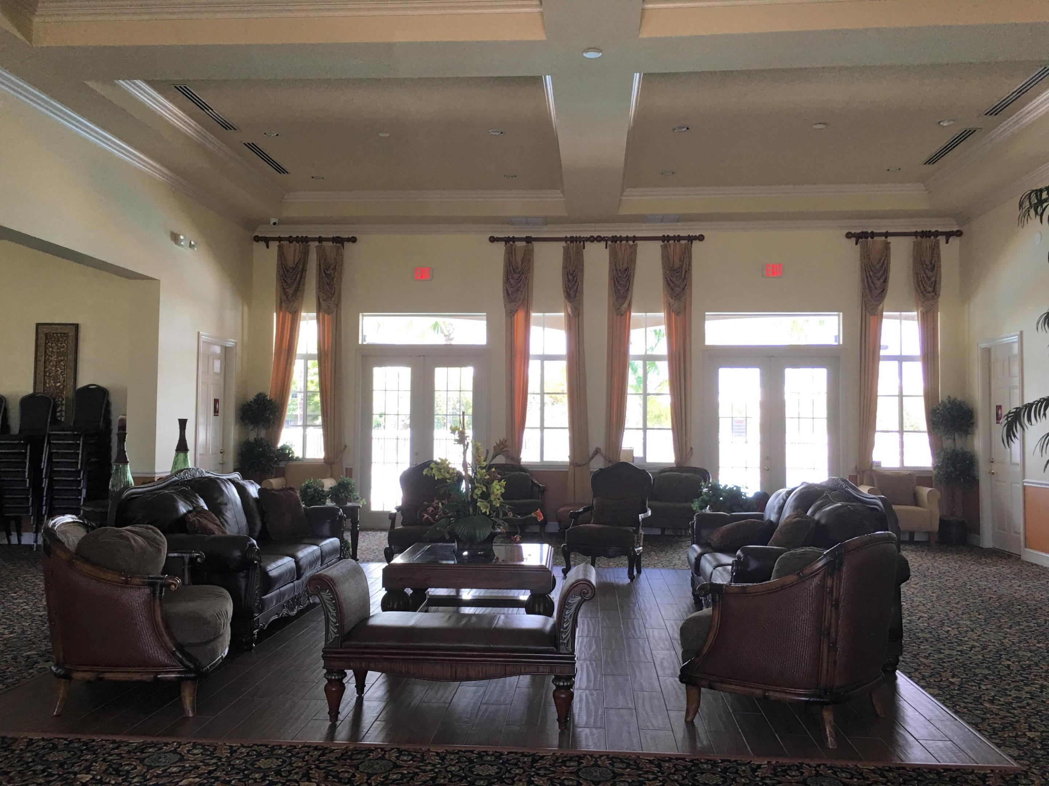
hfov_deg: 61.7
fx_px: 879
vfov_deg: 48.2
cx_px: 524
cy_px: 393
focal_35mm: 29
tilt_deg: +3.6
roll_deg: -0.8
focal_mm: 4.15
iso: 25
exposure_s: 1/30
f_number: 2.2
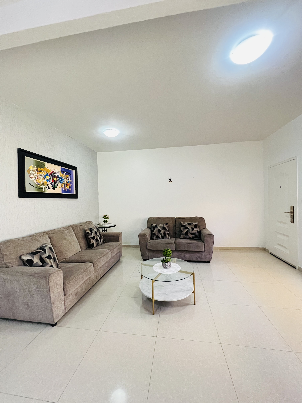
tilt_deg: -0.2
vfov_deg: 106.2
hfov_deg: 89.9
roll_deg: +0.8
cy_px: 202
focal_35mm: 13
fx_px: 151
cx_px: 151
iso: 1000
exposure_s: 1/60
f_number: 1.8
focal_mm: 1.57
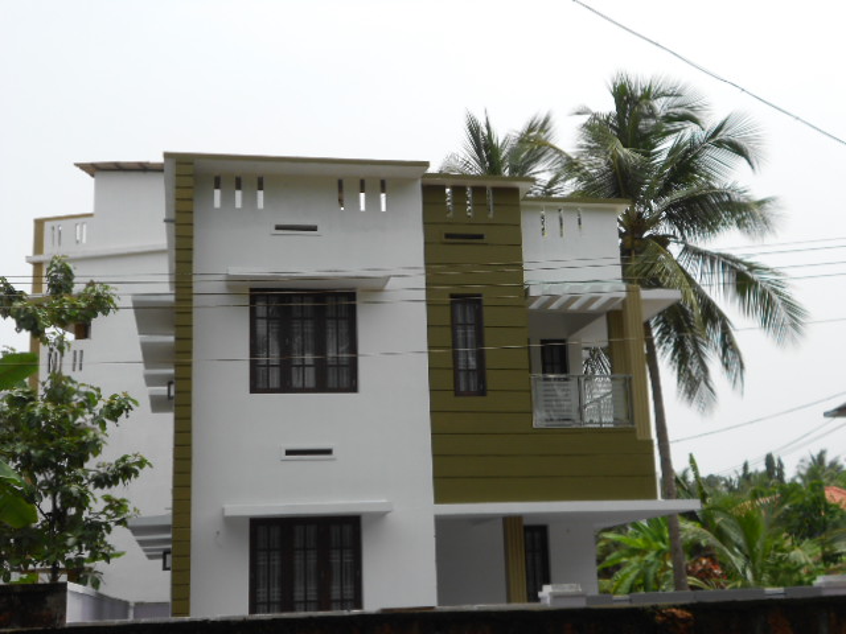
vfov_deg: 29.7
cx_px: 423
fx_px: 1198
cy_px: 317
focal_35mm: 49
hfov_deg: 38.9
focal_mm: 9
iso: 80
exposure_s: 1/640
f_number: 4.5
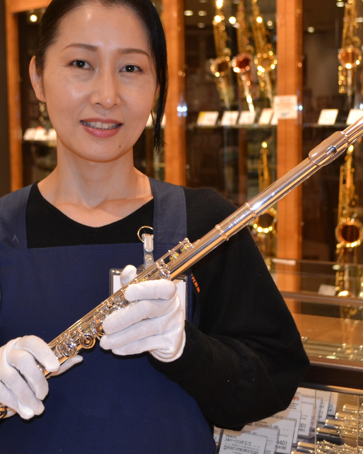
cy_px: 236
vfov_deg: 26.4
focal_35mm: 72
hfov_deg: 21.3
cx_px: 162
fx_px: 967
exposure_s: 1/60
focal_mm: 28
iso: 400
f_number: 4.5
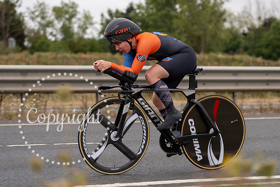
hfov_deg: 17.5
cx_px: 150
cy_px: 65
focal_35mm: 117
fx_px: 911
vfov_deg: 11.7
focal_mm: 78
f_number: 2.8
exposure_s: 1/800
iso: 100
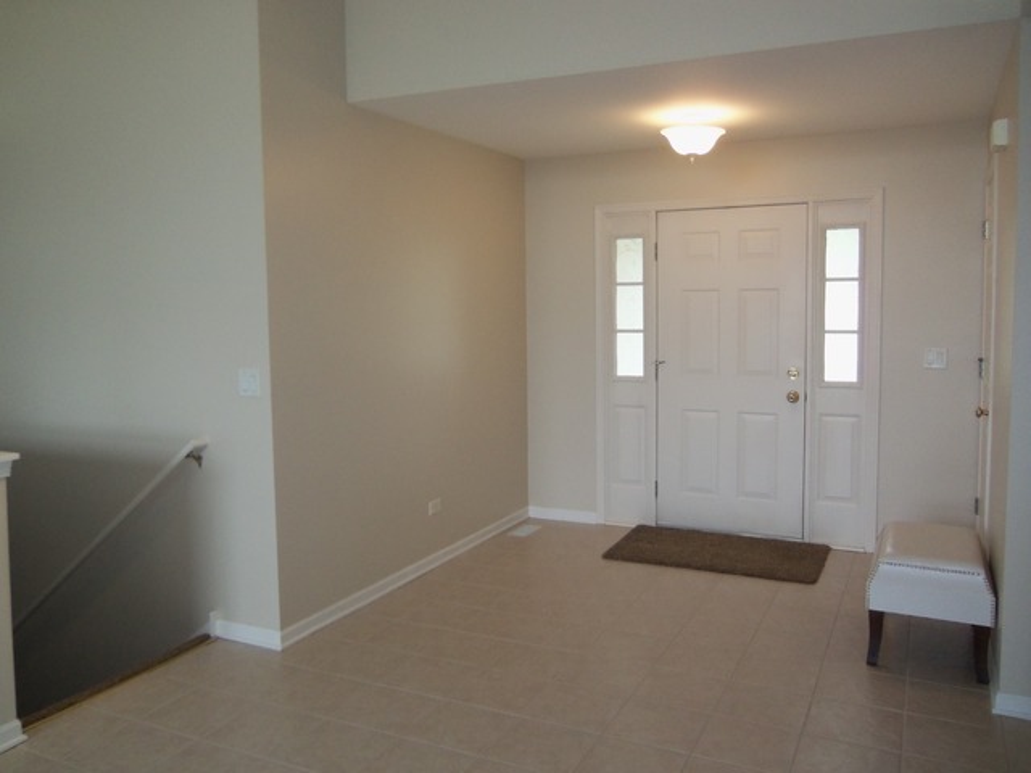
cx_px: 516
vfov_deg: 49.7
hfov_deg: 63.4
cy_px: 386
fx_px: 834
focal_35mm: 28
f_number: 3.9
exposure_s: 1/40
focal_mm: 5.1
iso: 125
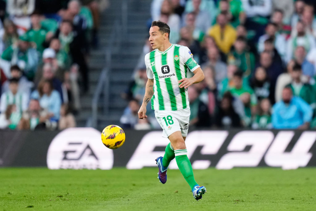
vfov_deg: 3.4
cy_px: 106
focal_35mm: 400
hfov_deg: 5.2
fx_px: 3511
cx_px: 158
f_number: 2.8
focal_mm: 400
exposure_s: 1/2000
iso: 1600
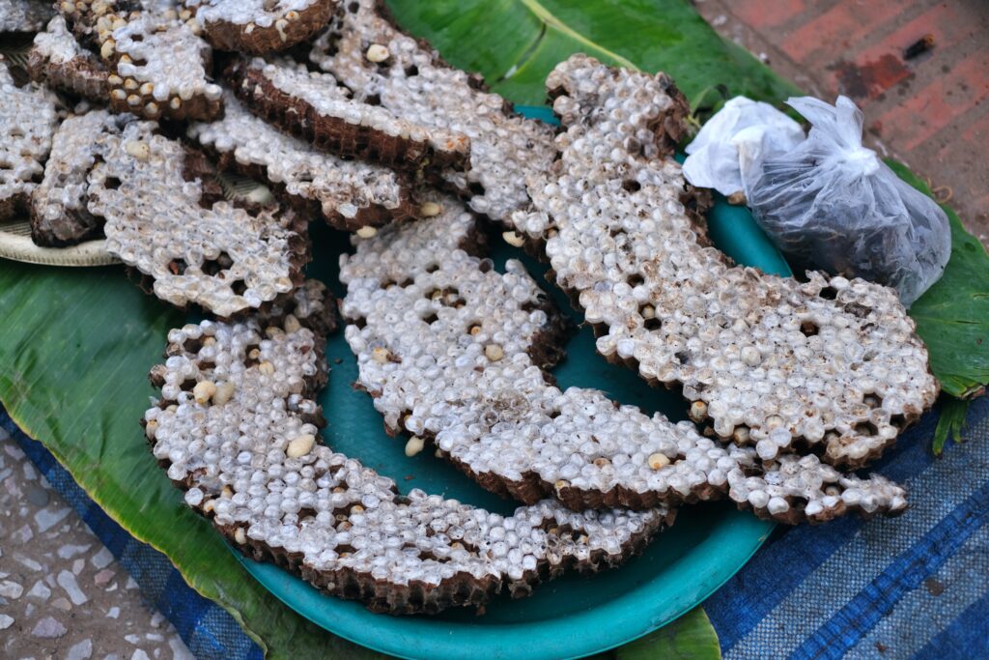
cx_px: 494
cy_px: 330
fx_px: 1456
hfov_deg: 37.5
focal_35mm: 53
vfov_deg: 25.5
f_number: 2
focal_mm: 35
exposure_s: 1/150
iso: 160
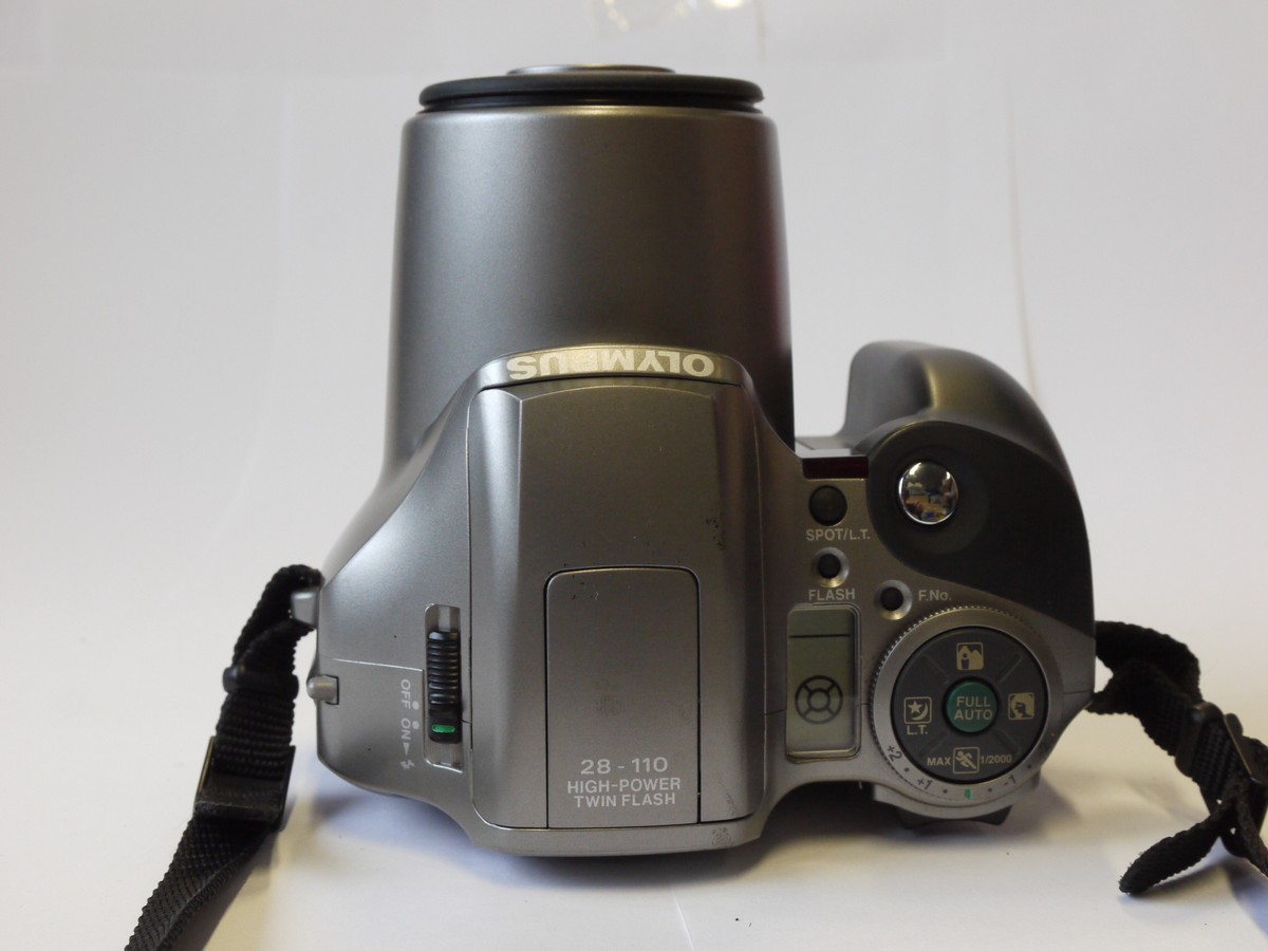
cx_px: 634
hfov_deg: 33.2
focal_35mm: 58
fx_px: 2125
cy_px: 476
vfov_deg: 25.2
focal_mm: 29
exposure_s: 1/50
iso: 800
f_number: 10
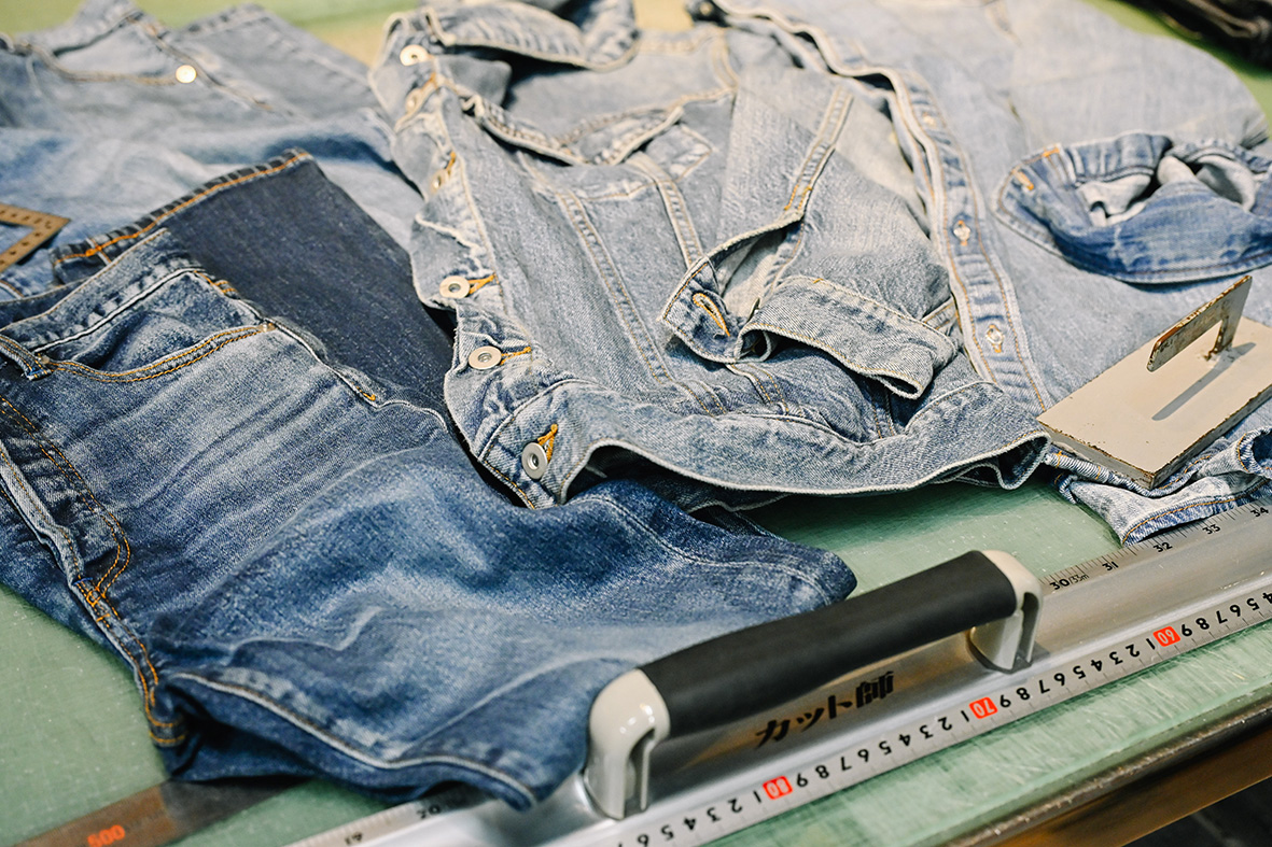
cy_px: 424
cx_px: 636
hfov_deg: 41.9
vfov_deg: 28.6
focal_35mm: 47
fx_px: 1660
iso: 2500
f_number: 4.5
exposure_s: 1/200
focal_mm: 47
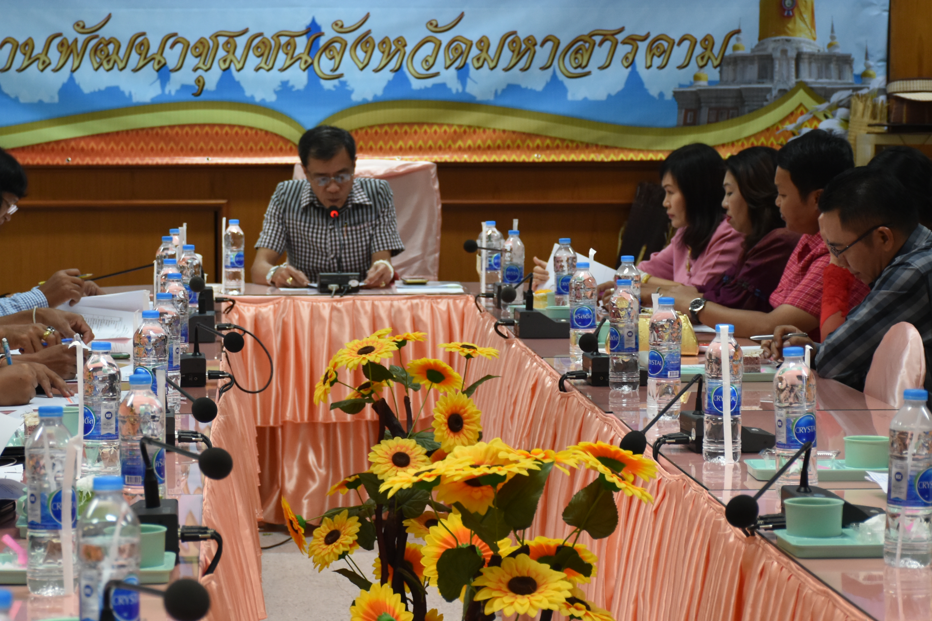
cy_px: 295
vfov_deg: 12.3
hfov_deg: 18.4
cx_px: 337
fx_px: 2874
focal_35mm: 111
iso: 800
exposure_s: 1/80
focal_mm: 52
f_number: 4.8
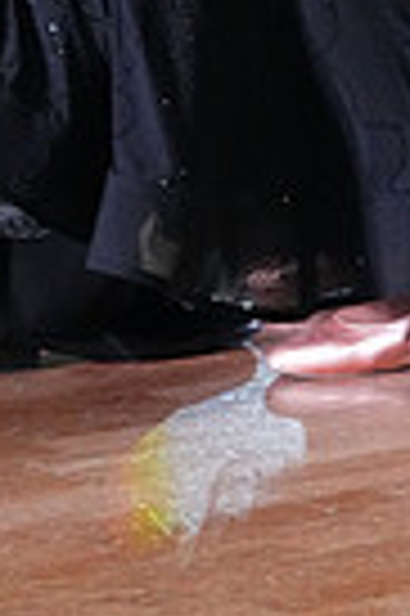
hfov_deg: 2.4
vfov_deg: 3.6
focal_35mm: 571
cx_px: 309
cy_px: -571
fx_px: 9779
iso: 10000
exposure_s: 1/400
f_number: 5.6
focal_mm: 135
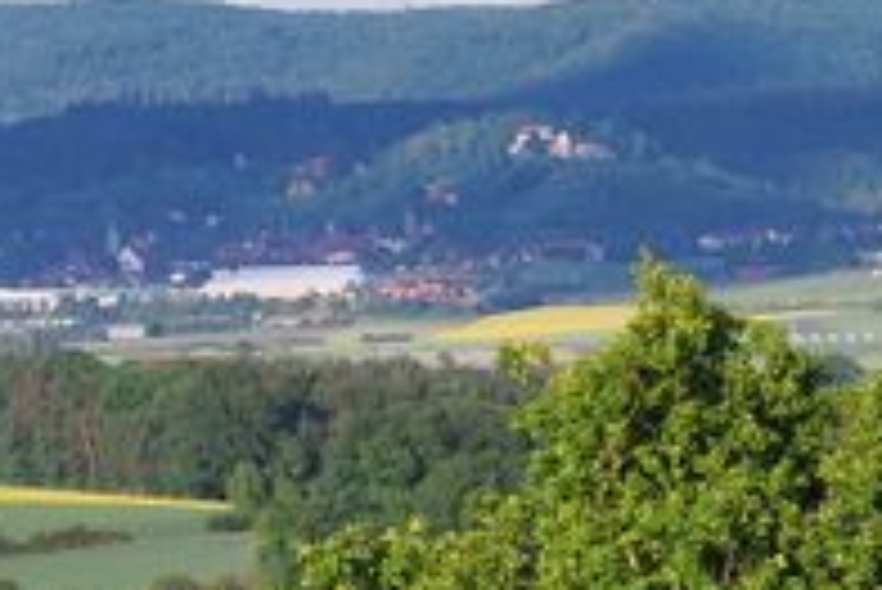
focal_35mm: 483
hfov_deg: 4.3
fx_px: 11830
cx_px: -261
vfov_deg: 2.9
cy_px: 261
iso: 200
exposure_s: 1/640
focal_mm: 105
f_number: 6.3
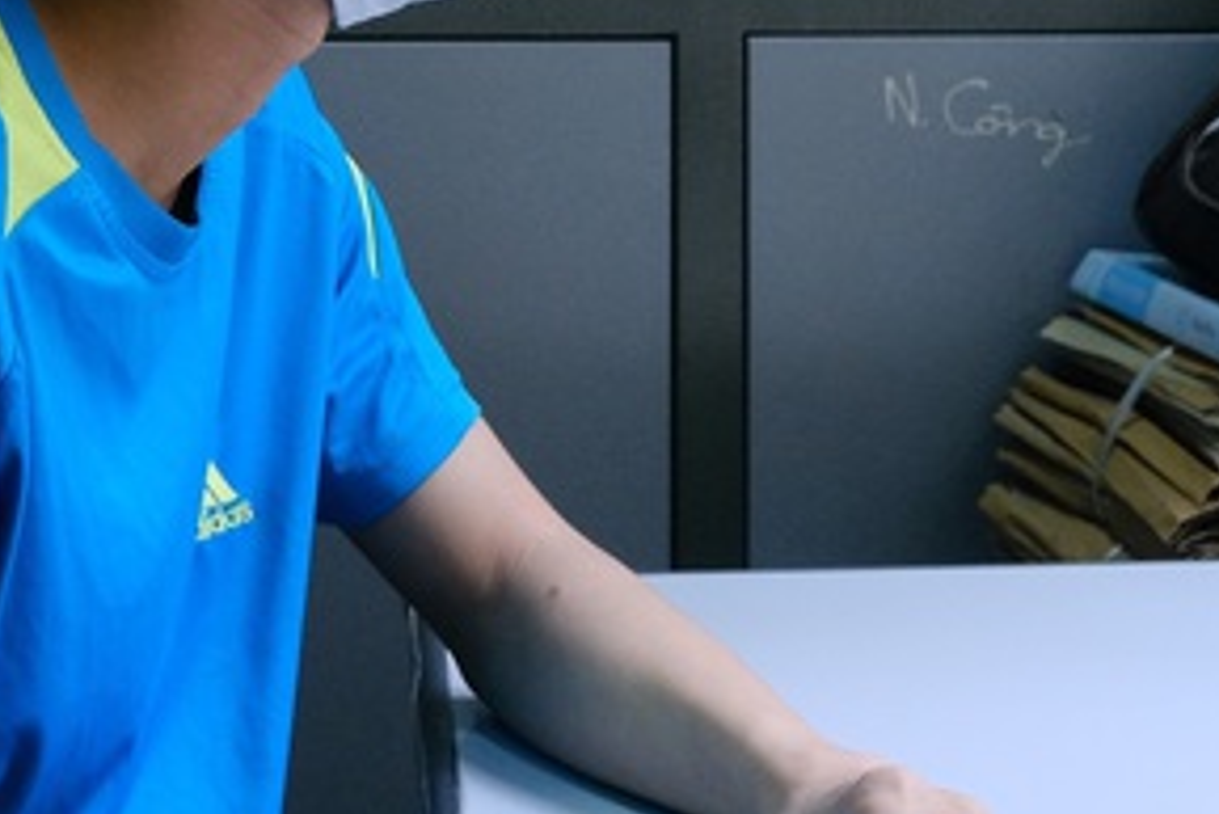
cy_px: -44
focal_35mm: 58
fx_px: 1965
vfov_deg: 22.3
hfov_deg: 34.4
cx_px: 557
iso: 1000
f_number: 4
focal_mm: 15.1
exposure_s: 1/60
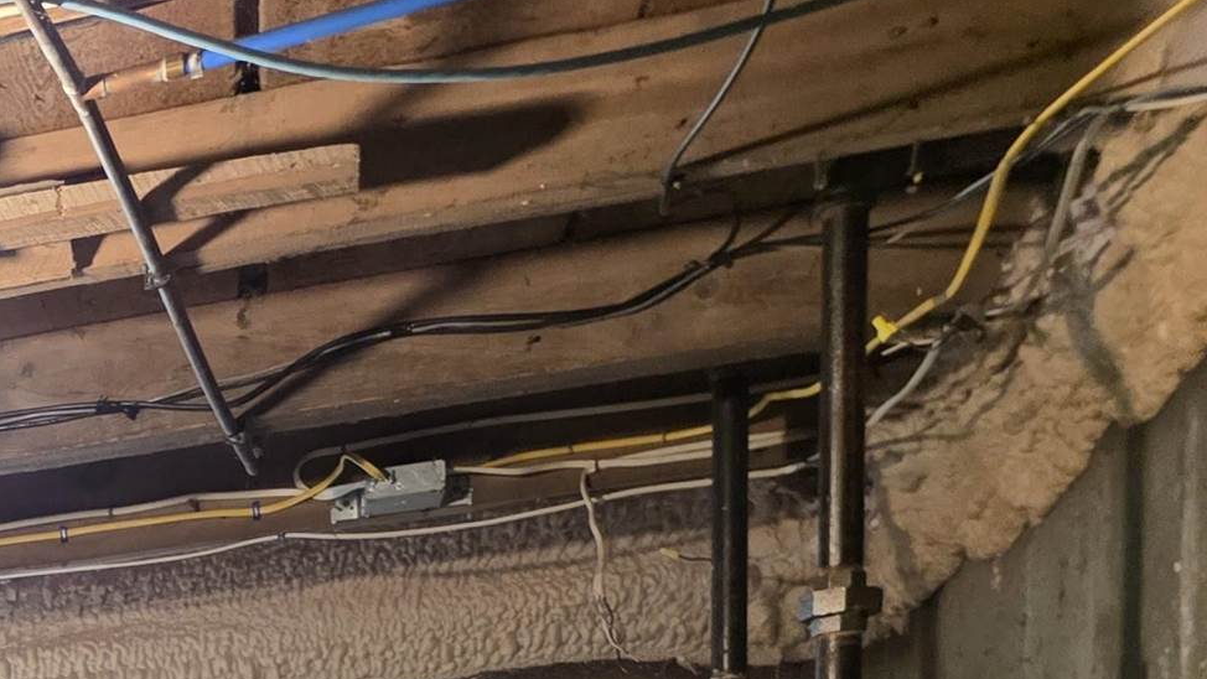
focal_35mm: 79
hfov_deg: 21.7
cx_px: -677
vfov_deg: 13.2
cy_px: 1360
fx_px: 2529
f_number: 1.7
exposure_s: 1/120
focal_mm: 6.25
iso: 800
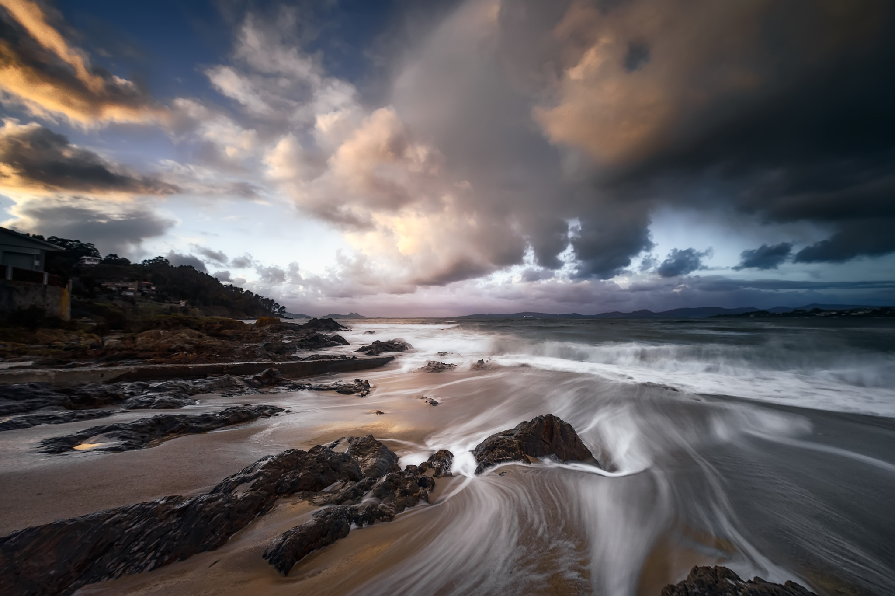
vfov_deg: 81.1
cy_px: 298
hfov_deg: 104.3
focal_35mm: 14
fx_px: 348
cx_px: 448
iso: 400
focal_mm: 14
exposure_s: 1.3
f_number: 8
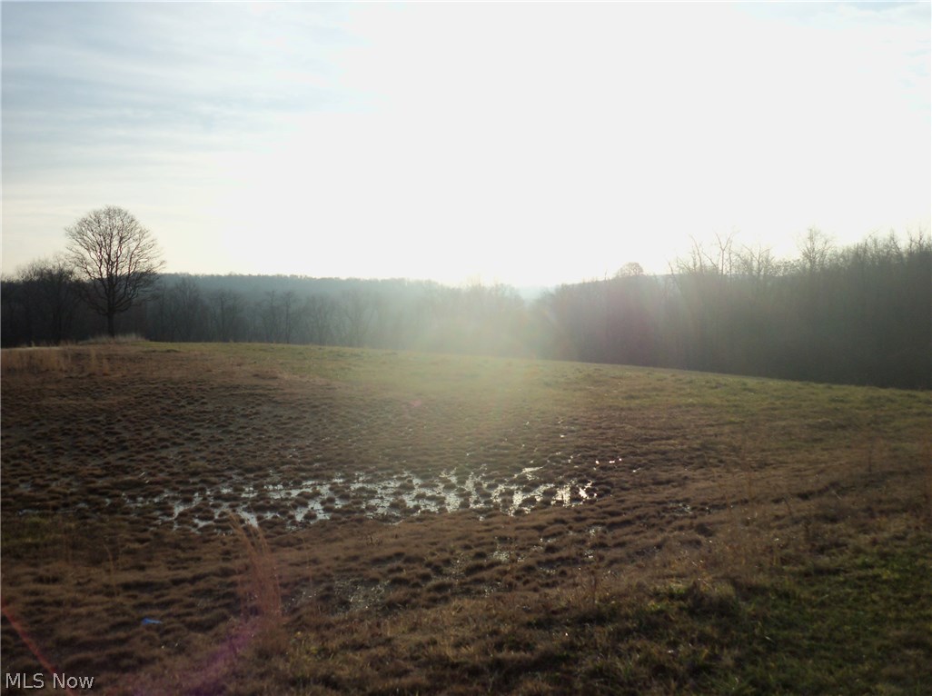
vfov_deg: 41.7
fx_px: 914
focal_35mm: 34
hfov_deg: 54.0
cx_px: 466
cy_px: 348
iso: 80
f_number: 2.9
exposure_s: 1/500
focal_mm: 5.7
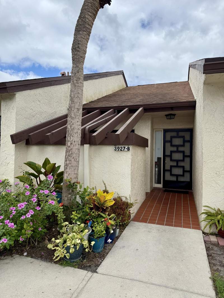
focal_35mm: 24
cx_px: 112
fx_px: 207
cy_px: 149
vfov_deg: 71.6
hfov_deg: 56.8
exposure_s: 1/4167
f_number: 1.78
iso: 80
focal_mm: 6.76
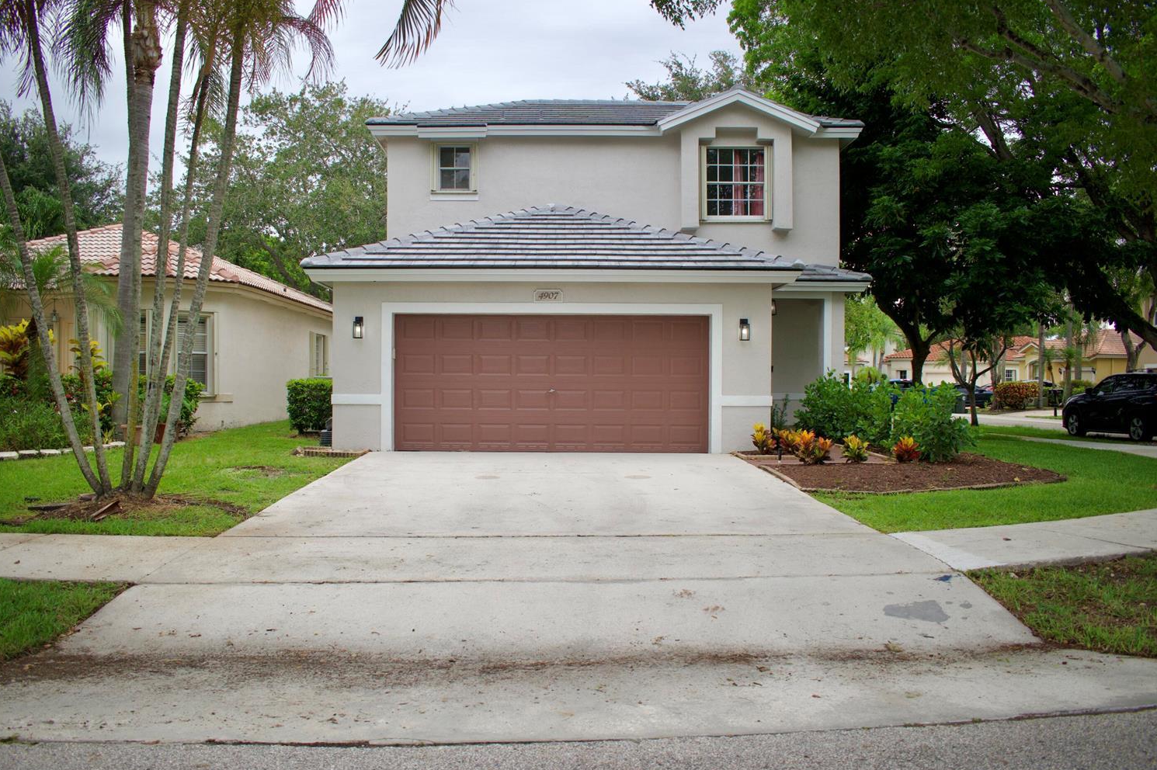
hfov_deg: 63.6
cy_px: 395
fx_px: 932
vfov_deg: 44.9
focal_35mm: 29
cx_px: 550
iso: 200
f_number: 3.5
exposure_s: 1/1000
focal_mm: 18
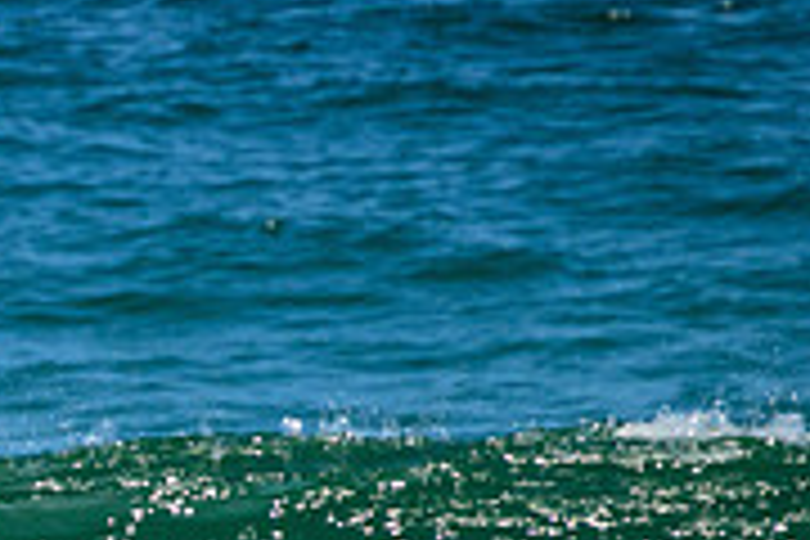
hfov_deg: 0.7
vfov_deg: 0.5
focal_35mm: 2972
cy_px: 600
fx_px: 66865
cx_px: -466
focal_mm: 800
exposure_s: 1/2000
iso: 1250
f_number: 11
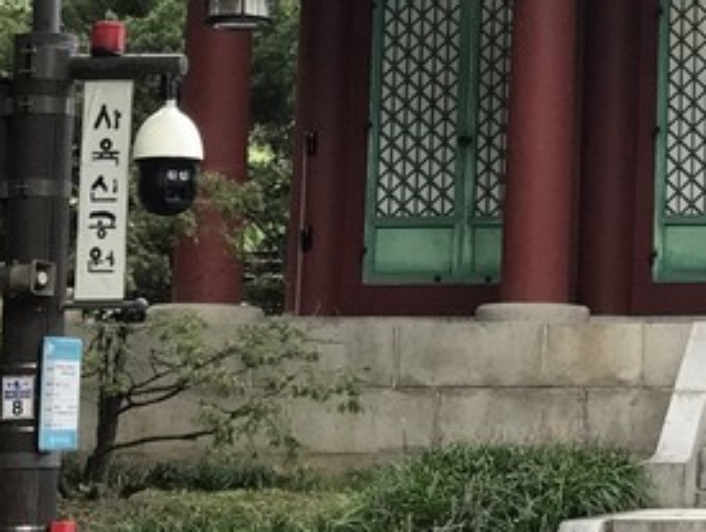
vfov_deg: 12.1
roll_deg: +0.8
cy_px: 103
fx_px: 2491
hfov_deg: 14.6
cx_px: 1186
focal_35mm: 122
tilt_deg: +8.7
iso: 32
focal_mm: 3.99
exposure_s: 1/60
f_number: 1.8
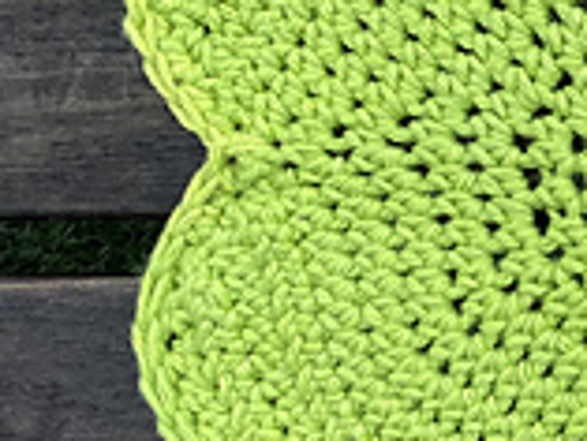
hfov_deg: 15.1
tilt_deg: -83.6
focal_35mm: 106
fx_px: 1799
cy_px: 325
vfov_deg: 13.9
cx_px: 1163
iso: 100
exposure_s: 1/122
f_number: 1.8
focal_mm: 4.25
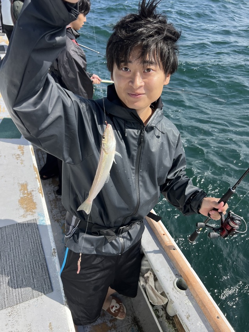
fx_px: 249
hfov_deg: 53.0
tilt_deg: -39.1
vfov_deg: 67.3
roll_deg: +1.5
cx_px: 124
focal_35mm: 26
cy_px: 166
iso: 50
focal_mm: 5.7
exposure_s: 1/2457
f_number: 1.5
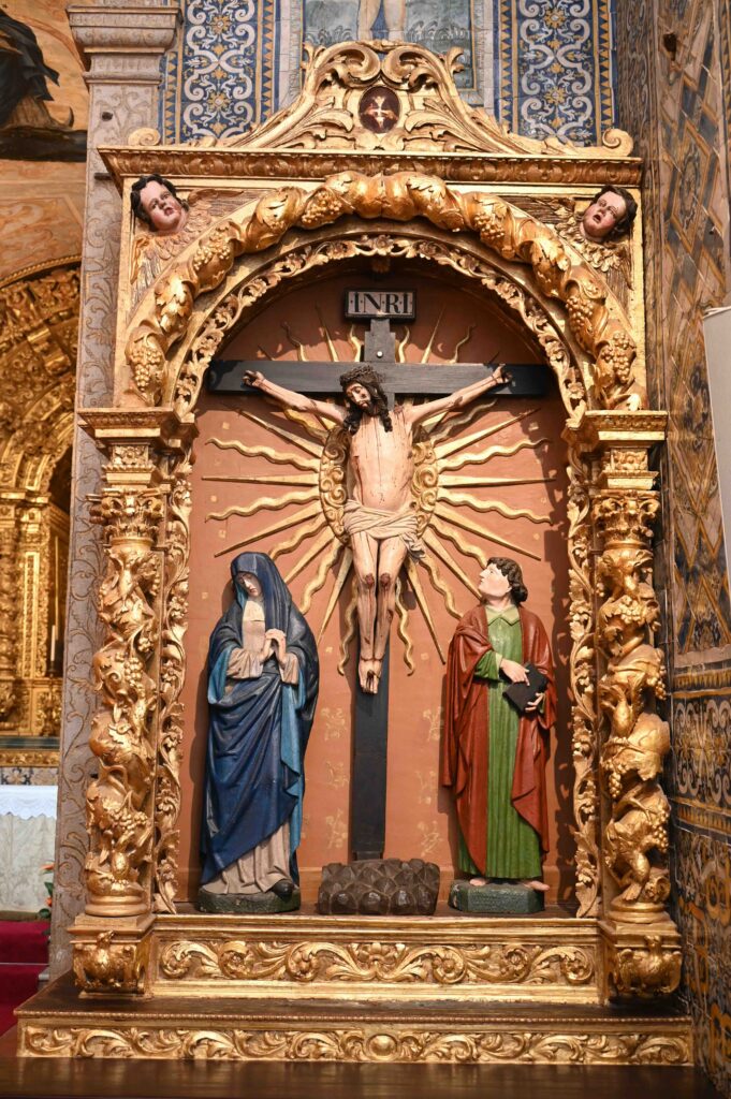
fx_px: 1129
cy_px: 550
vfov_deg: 51.9
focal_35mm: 37
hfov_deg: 35.9
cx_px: 366
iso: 1600
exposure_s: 1/100
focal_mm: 37
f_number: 5
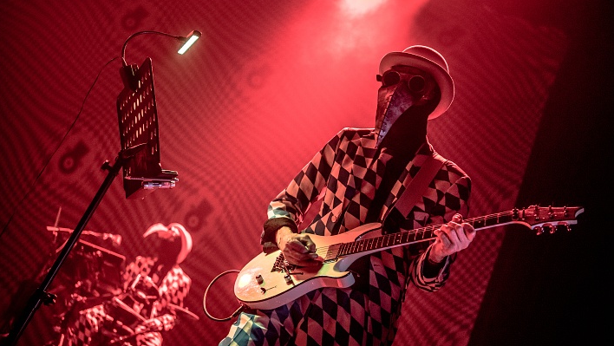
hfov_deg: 42.1
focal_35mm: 49
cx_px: 306
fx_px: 798
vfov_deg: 24.5
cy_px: 166
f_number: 2.8
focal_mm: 46
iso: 3200
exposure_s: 1/80
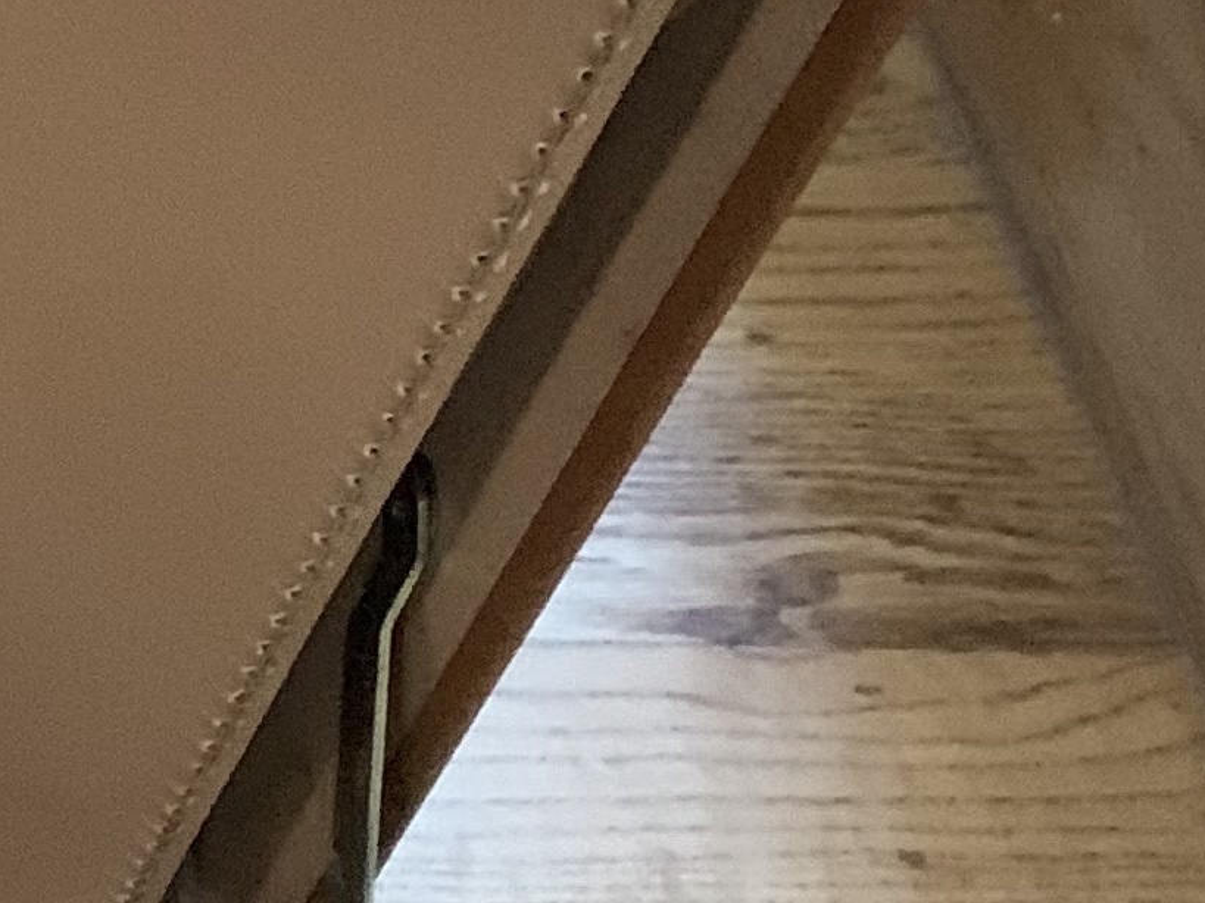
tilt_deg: -51.2
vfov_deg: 11.2
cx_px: -1402
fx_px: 4455
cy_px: 1315
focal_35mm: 128
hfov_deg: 12.9
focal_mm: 4.25
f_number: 1.8
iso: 640
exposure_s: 1/30
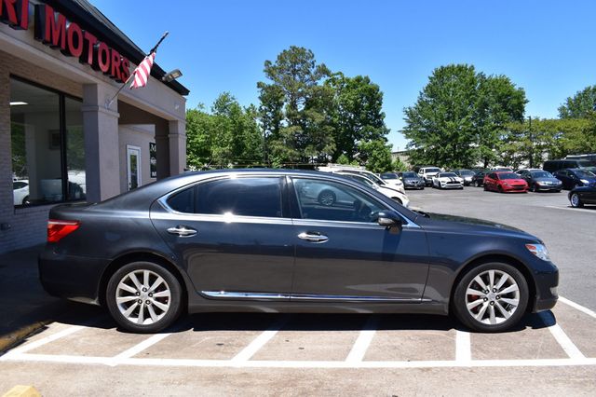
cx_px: 298
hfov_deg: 67.4
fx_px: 447
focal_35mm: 27
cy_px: 198
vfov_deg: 47.9
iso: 400
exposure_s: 1/500
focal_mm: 18
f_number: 11
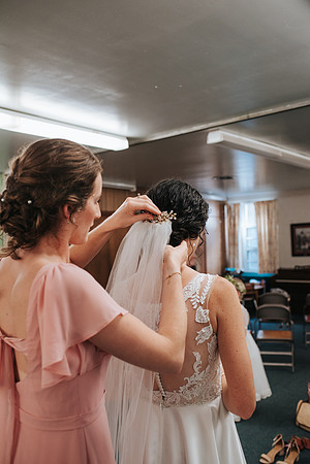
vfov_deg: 54.4
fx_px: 452
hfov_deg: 37.9
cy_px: 232
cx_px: 155
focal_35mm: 35
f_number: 3.2
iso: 1000
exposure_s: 1/125
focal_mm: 35
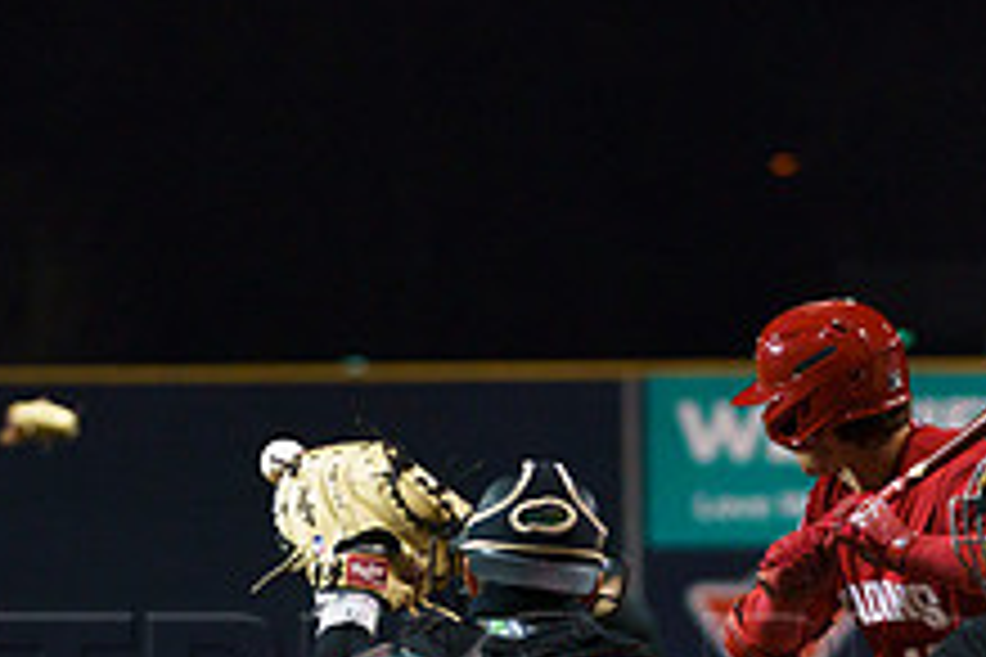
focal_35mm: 329
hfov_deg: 6.3
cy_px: 646
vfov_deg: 4.2
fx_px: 9010
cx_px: 378
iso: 2000
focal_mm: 124
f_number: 3.2
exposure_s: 1/1000
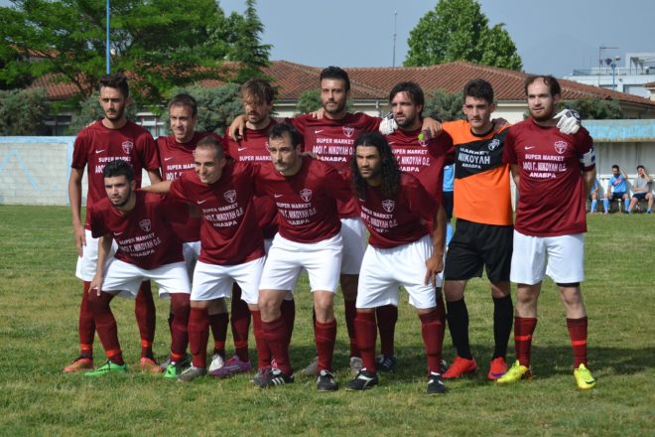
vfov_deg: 13.8
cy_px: 218
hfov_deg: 20.6
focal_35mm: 99
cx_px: 328
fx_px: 1801
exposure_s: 1/2000
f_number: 6.3
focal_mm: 66
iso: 400
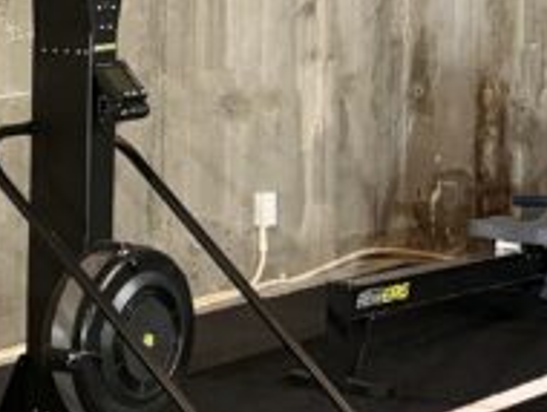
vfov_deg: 10.5
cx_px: 328
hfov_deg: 14.1
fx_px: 2215
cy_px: -72
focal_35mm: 140
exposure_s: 1/33
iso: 500
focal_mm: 5.96
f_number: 1.6
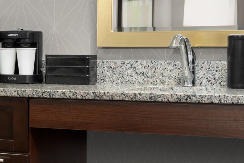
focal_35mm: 118
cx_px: -48
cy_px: 124
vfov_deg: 11.6
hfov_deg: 16.6
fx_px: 800
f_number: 11
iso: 400
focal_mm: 45
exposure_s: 1/250
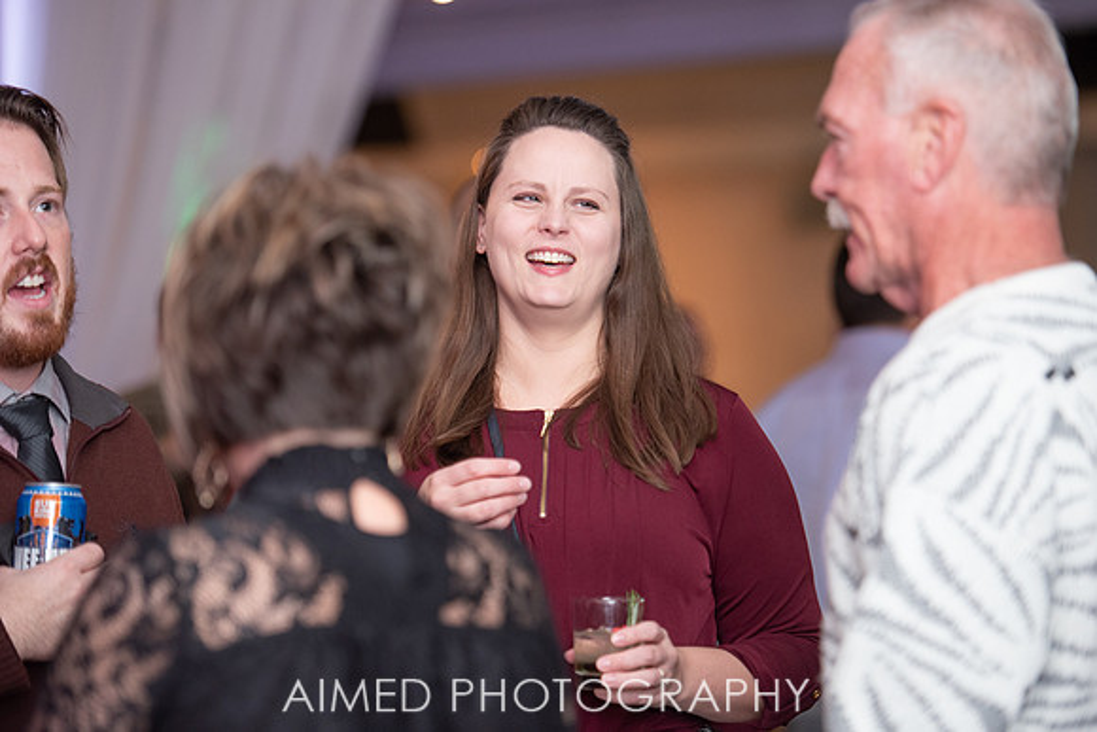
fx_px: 4187
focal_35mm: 137
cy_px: 360
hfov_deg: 14.9
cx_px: 558
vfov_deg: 10.0
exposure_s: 1/200
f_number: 2.8
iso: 1600
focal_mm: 135
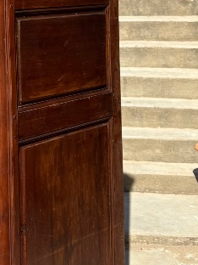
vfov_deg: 19.2
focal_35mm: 100
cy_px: 10
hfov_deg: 14.4
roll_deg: +0.4
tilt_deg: -3.6
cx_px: -35
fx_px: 763
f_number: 1.6
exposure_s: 1/2451
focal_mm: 5.96
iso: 50
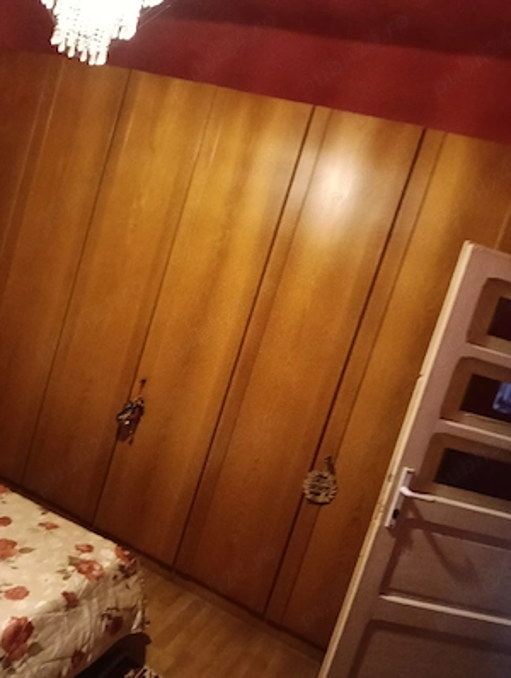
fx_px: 530
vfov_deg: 65.2
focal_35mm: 27
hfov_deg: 51.5
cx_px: 256
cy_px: 339
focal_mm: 3.98
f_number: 1.8
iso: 1600
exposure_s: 1/15
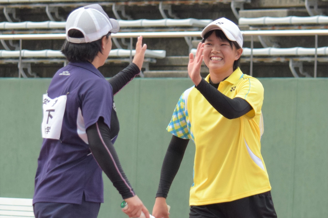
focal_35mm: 128
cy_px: 109
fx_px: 1161
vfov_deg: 10.7
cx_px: 164
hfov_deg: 16.1
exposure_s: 1/2500
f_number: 4.5
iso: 1250
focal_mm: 85
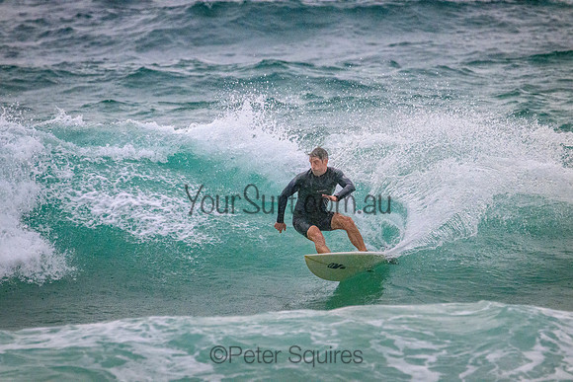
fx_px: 9552
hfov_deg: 3.4
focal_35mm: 600
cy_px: 191
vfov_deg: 2.3
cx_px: 286
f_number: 11
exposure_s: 1/2000
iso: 8000
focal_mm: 600
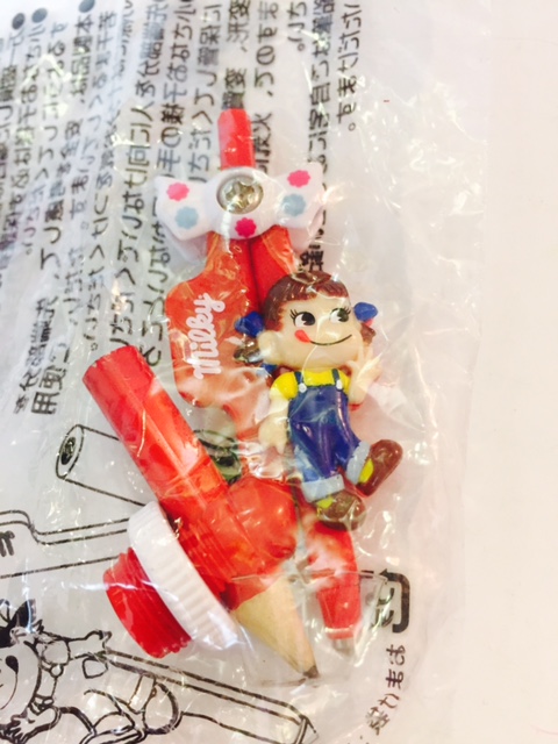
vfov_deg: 61.7
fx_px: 623
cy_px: 372
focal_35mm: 29
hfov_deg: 48.2
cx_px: 279
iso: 160
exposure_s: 1/33
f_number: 2.2
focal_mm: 4.15
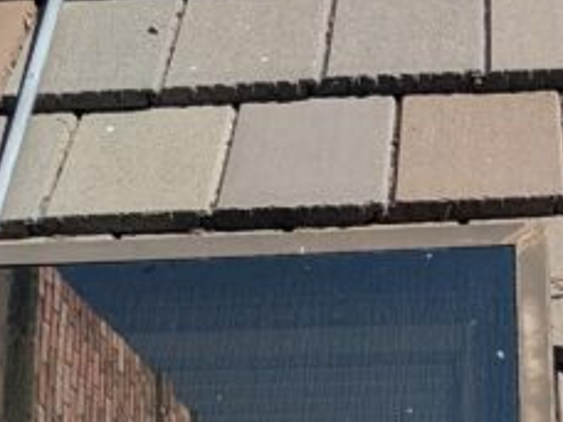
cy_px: 685
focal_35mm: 54
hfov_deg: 34.4
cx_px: 452
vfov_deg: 21.3
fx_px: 878
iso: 40
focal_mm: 2.02
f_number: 1.7
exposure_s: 1/5848
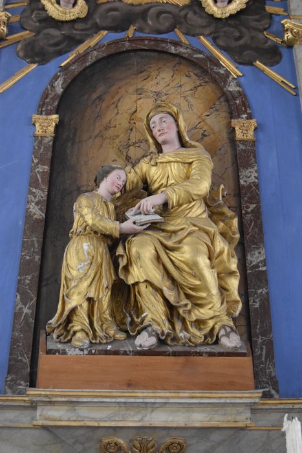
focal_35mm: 45
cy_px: 226
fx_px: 566
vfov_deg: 43.6
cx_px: 151
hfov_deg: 29.9
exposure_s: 1/60
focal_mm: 30
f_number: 4.2
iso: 4500
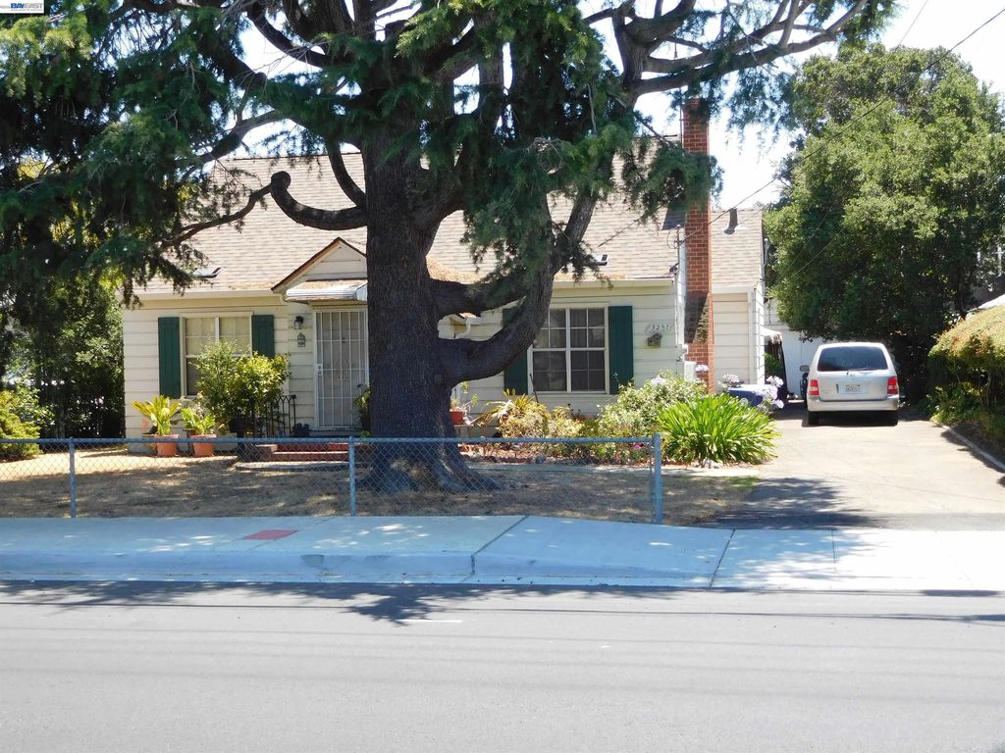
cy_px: 376
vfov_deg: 32.2
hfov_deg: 42.1
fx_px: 1306
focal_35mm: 45
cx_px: 502
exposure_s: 1/250
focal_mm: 8
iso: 125
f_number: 4
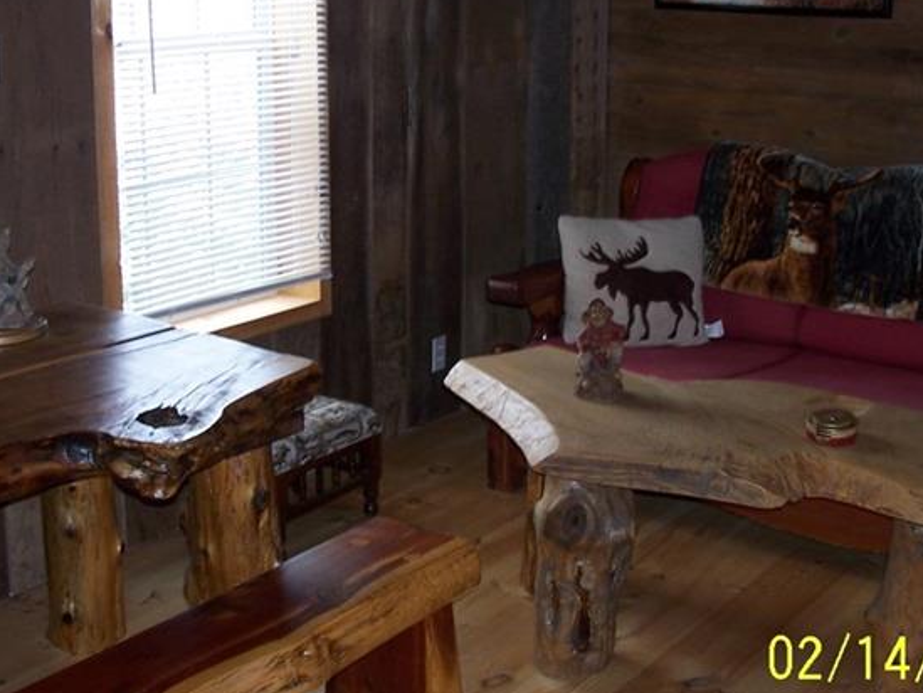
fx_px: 1360
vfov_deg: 28.5
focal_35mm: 51
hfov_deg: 37.5
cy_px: 294
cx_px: 452
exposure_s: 1/60
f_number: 2.8
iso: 80
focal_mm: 6
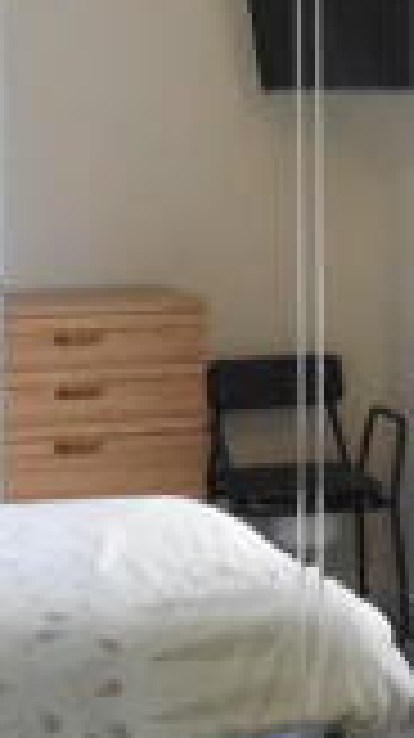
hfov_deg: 9.5
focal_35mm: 124
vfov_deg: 17.2
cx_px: 572
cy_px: 205
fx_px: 2425
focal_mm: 16
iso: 3200
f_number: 6.3
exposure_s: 1/100
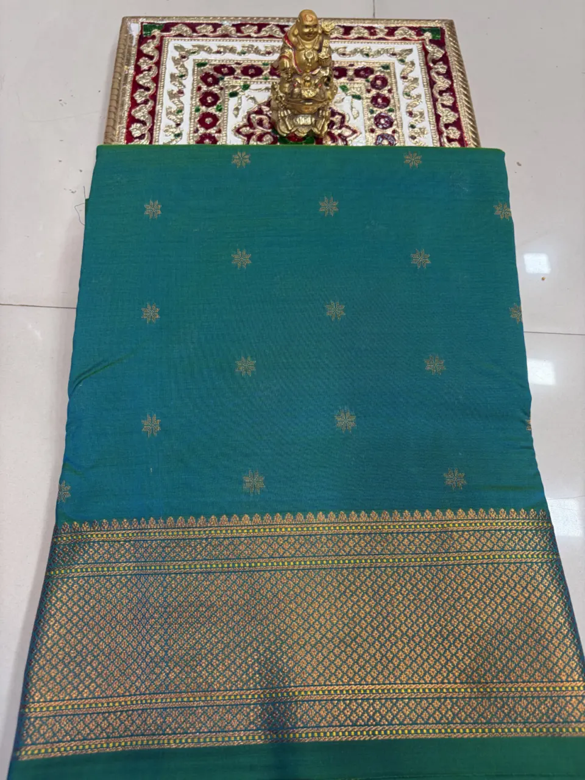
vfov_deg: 67.3
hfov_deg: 53.1
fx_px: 586
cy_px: 390
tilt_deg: -64.2
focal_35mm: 26
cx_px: 292
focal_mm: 5.96
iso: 100
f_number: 1.6
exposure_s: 1/50
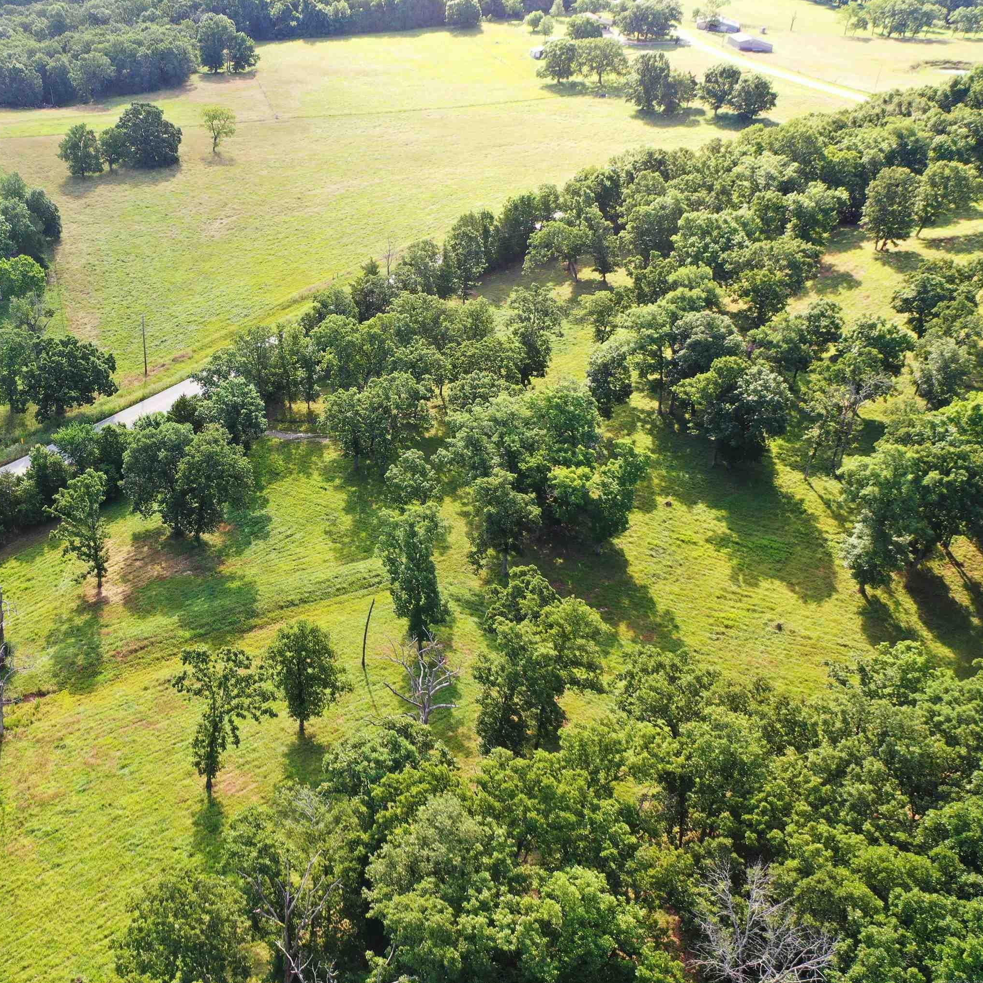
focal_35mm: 36
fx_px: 1157
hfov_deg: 44.5
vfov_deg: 46.0
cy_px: 494
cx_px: 243
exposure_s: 1/320
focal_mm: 10.26
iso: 100
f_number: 2.8
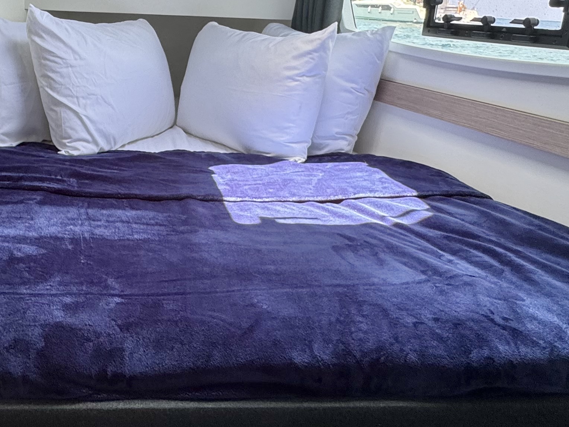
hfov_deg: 48.5
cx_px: 155
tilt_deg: -14.9
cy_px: 152
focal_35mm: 37
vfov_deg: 38.3
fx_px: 608
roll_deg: -3.8
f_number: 2.2
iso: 50
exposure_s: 1/99
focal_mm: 2.22
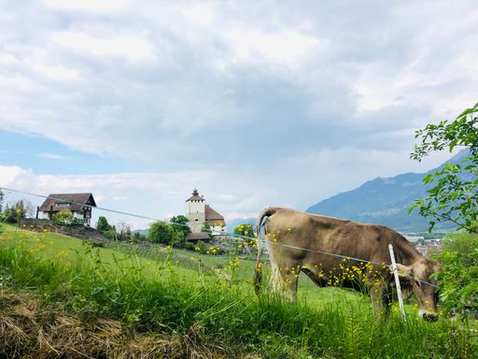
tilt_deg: +7.9
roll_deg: +1.8
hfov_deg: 63.4
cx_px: 239
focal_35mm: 28
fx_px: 387
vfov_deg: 49.7
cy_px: 180
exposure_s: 1/1845
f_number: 1.8
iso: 20
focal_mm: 4
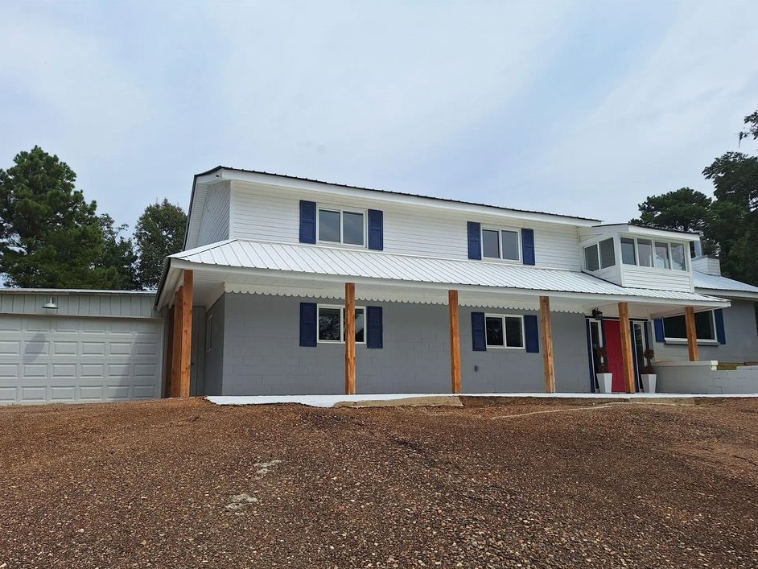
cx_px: 382
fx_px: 548
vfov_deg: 54.8
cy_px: 308
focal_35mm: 25
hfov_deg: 69.4
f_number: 1.8
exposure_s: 1/4032
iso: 40
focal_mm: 5.54
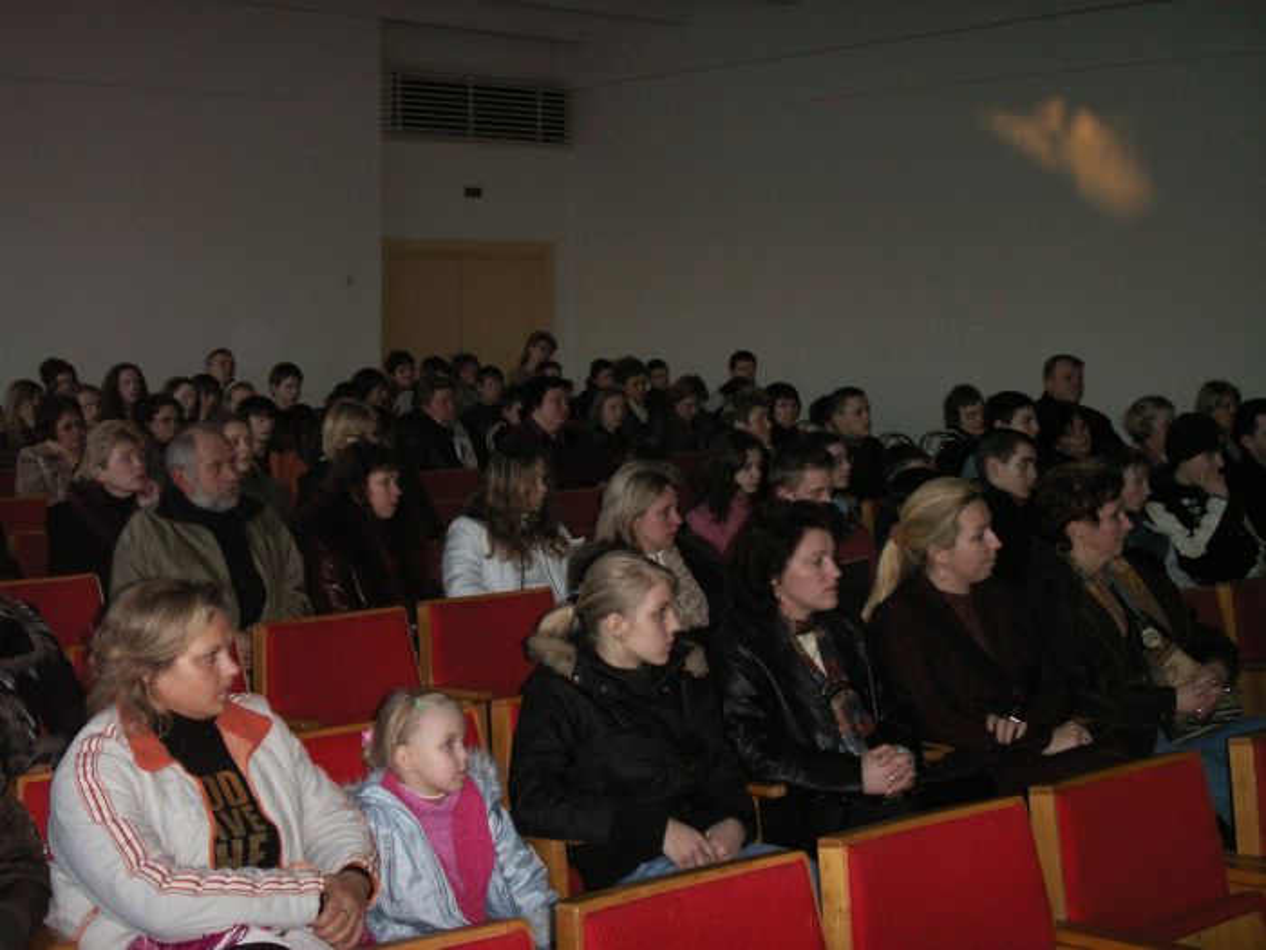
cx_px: 633
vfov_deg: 35.1
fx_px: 1499
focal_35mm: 41
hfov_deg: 45.8
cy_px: 475
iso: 160
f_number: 3.5
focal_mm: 8.7
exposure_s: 1/40
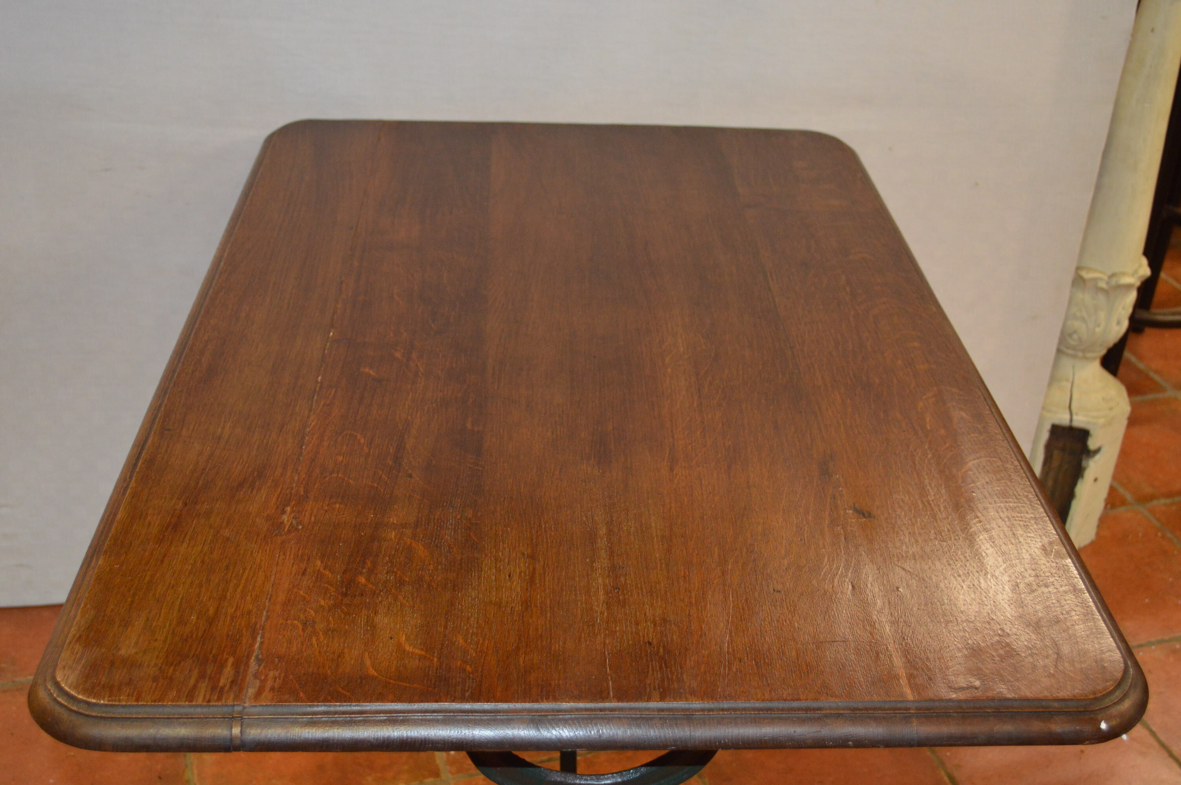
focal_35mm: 42
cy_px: 392
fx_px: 1377
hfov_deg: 46.4
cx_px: 590
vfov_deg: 31.8
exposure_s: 1/60
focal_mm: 28
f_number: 4.5
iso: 1400
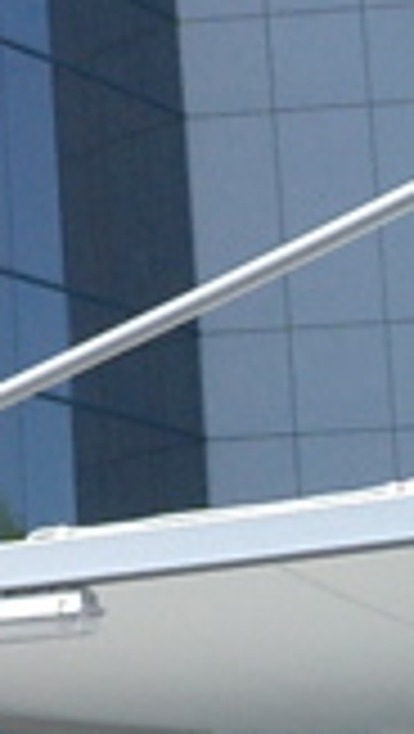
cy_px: -234
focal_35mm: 186
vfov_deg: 11.3
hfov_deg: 6.1
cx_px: -801
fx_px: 3621
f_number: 4.2
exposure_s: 1/640
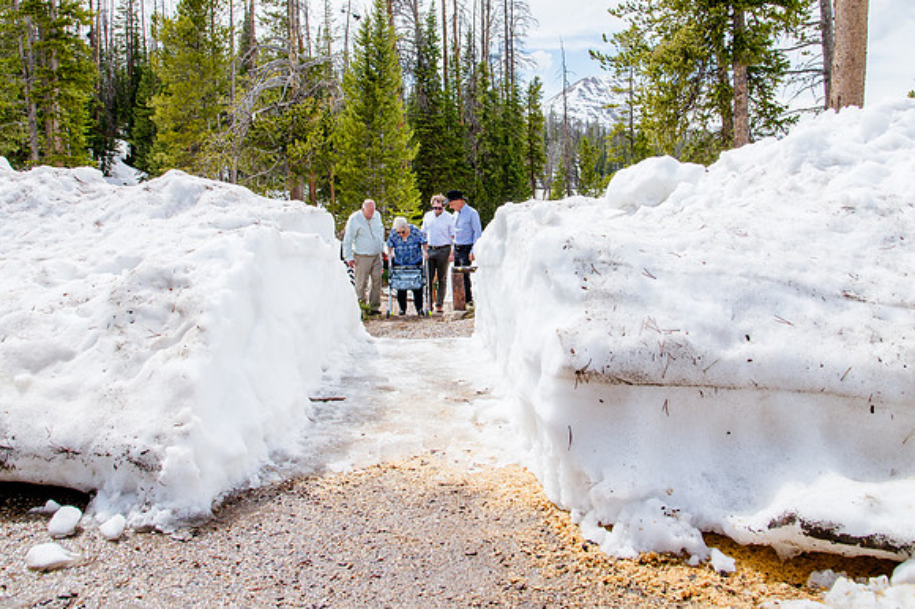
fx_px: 804
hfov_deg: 59.3
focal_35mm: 32
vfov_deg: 41.1
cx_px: 457
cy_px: 220
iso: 250
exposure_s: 1/400
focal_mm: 24
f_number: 8
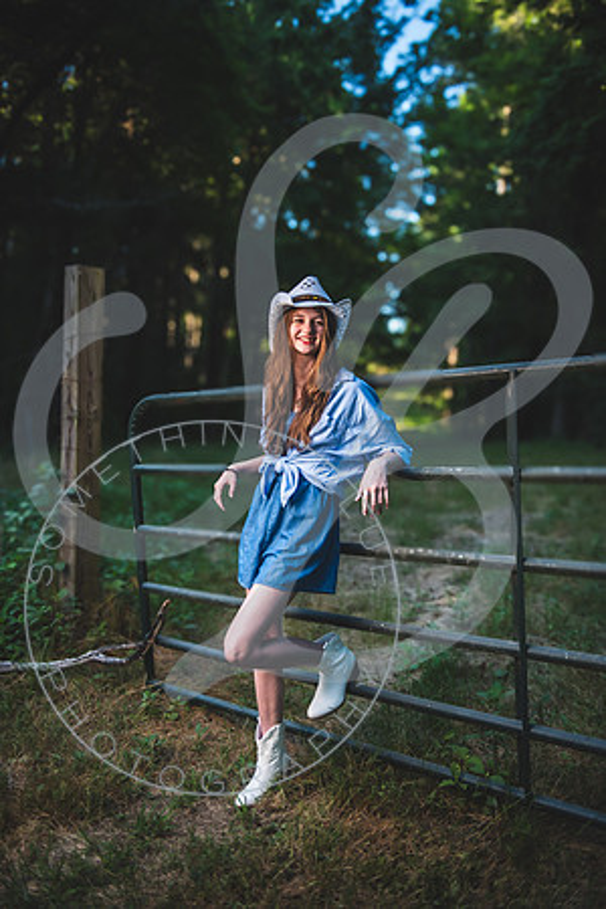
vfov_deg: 58.7
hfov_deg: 41.1
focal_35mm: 32
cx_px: 303
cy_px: 454
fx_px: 808
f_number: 2.8
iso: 100
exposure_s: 1/320
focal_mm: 32
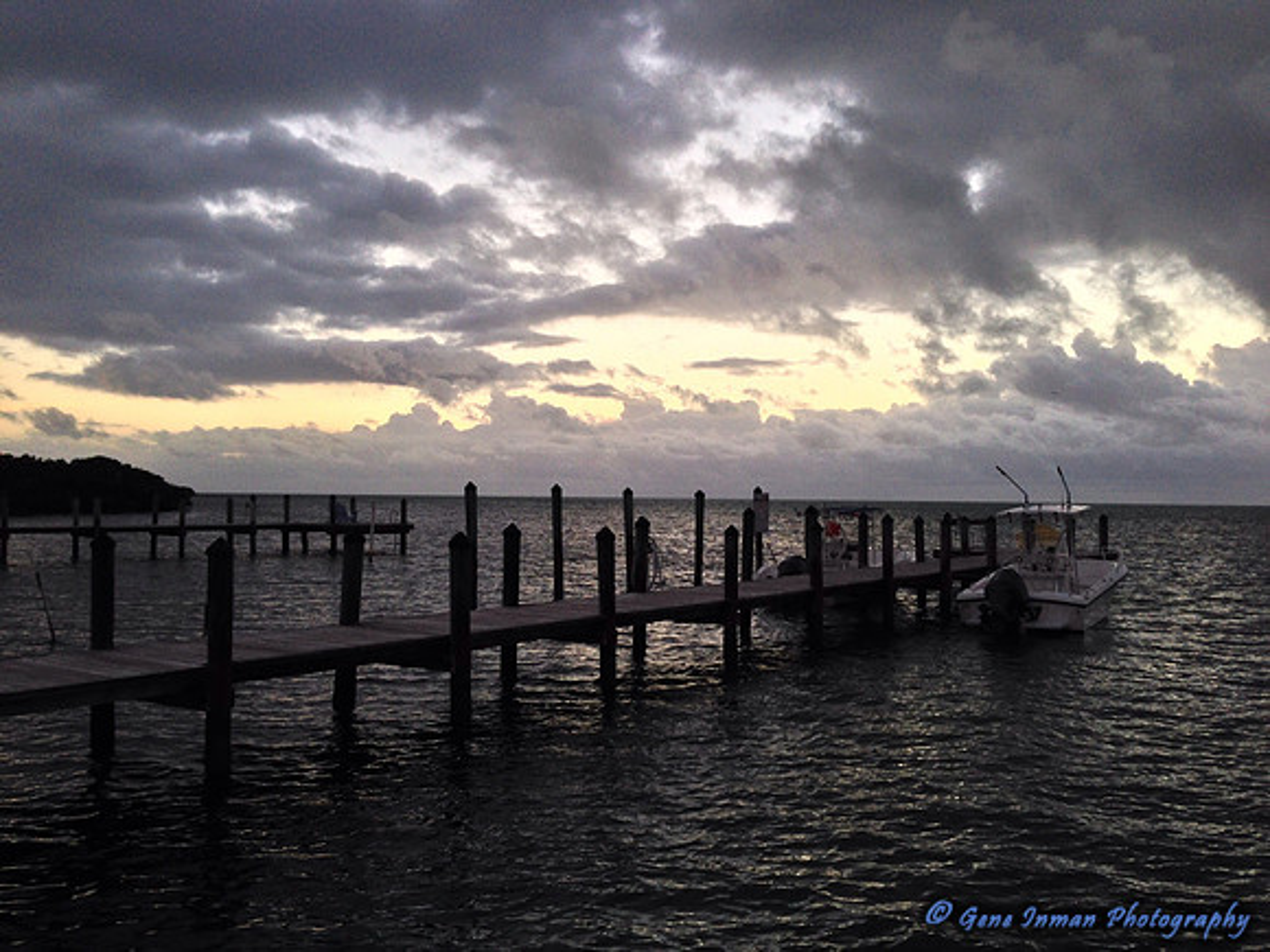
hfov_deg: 55.4
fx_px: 1211
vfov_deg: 42.9
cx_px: 635
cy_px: 476
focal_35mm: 33
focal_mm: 4.12
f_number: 2.4
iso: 64
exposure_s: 1/120
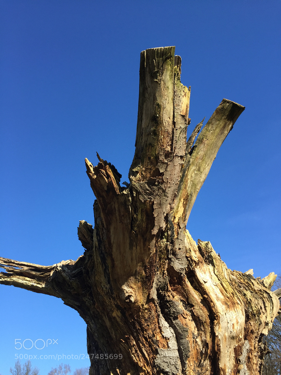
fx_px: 314
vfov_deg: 61.7
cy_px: 188
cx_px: 140
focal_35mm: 29
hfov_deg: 48.2
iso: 32
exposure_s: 1/898
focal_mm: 4.15
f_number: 2.2
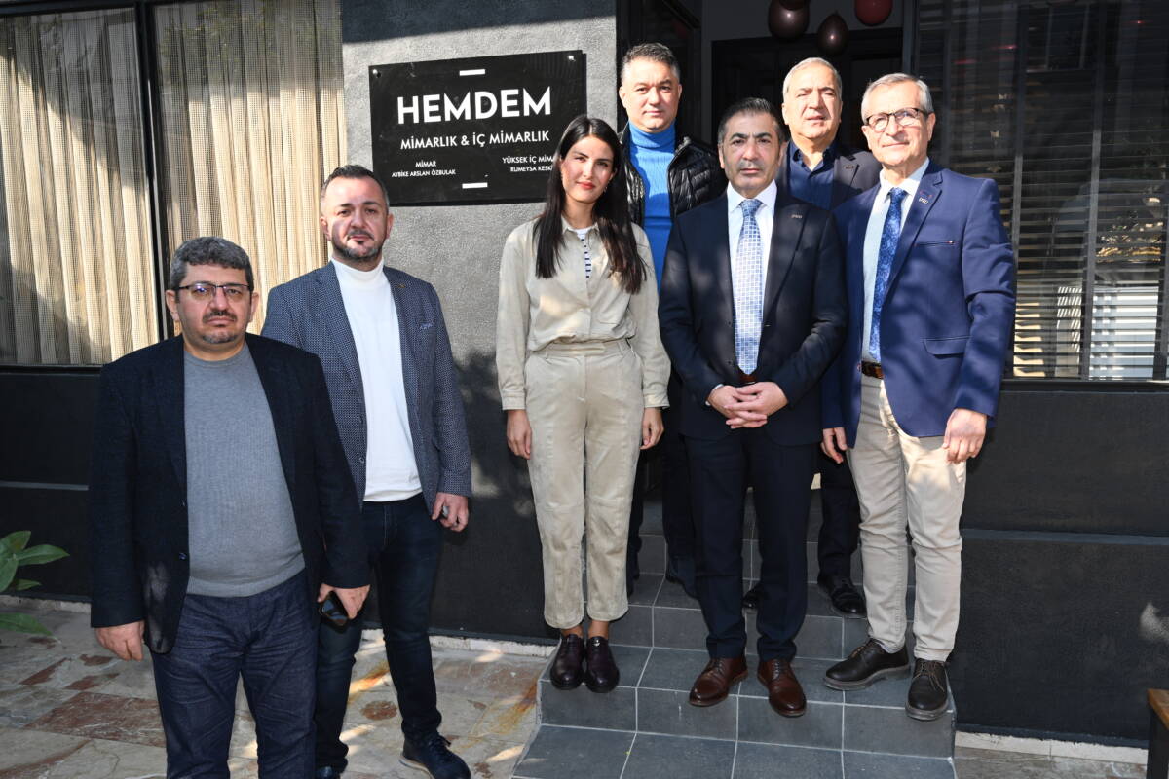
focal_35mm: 30
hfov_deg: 61.9
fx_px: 974
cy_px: 390
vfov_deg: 43.6
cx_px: 584
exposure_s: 1/160
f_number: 6.3
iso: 125
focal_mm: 30
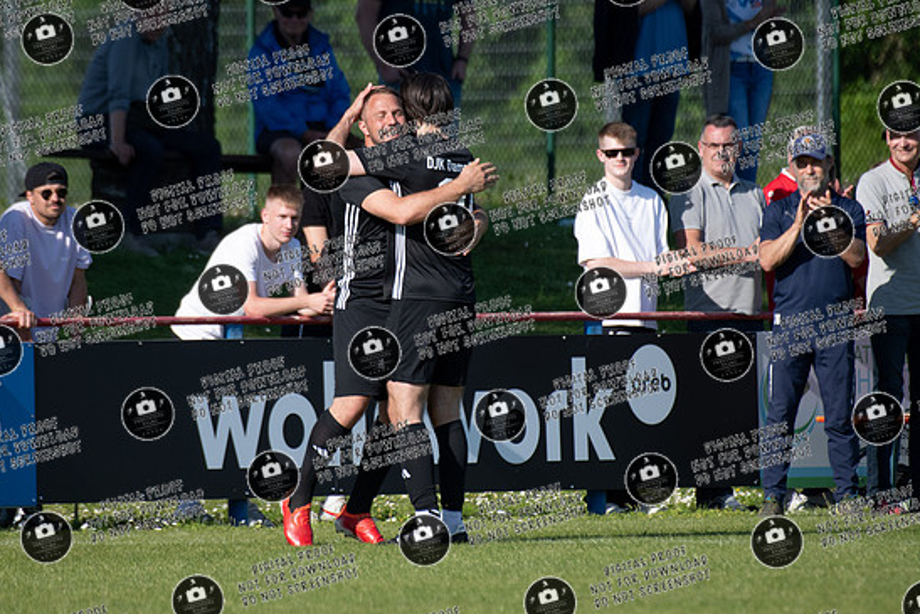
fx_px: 16410
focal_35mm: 642
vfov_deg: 2.1
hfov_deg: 3.2
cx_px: 406
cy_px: 252
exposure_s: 1/1600
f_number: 5.6
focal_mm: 440
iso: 500
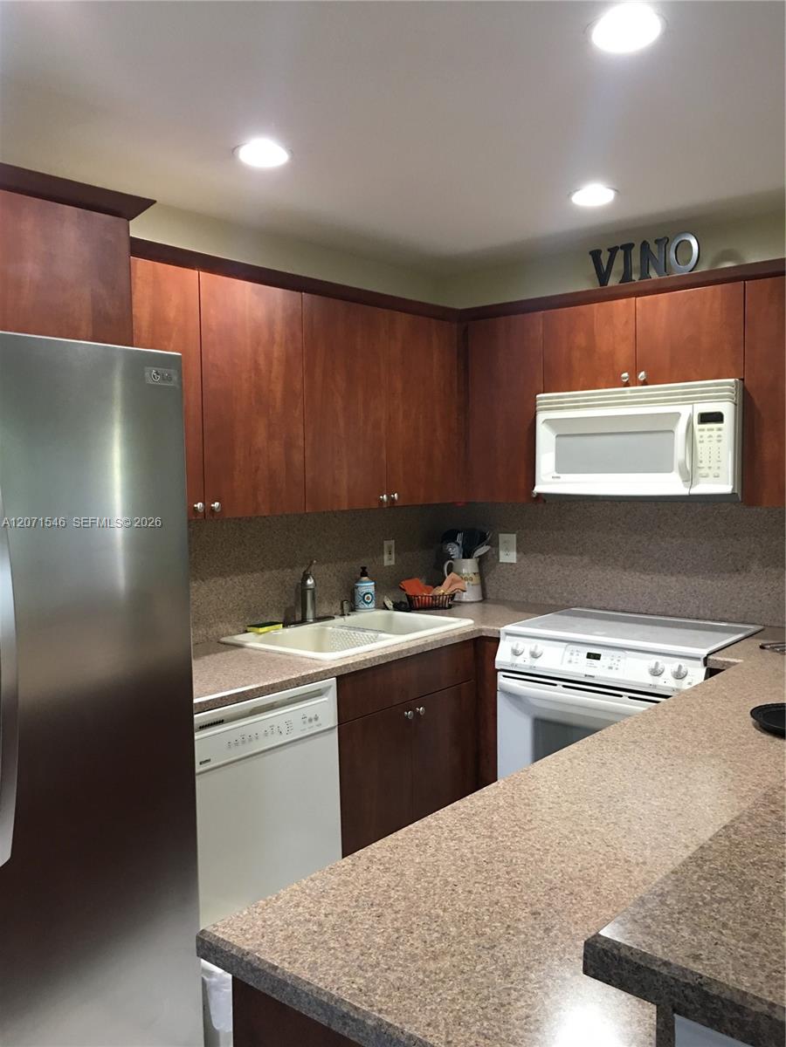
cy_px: 524
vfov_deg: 61.7
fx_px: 878
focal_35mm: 29
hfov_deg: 48.2
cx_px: 393
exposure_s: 1/15
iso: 80
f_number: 2.2
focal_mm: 4.15
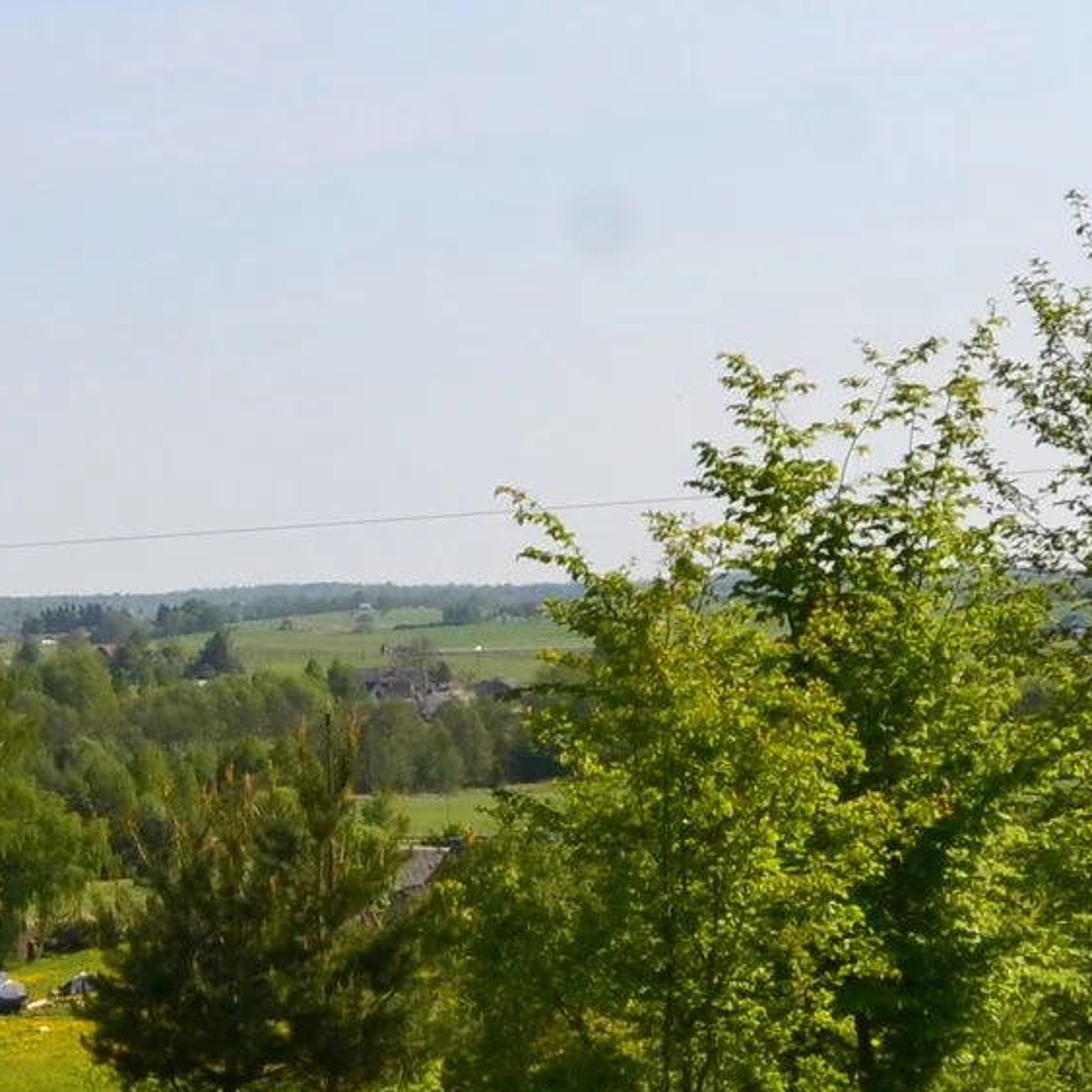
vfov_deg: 13.2
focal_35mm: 132
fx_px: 4711
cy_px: 805
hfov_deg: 12.9
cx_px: -248
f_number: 11
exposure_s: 1/500
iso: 400
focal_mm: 18
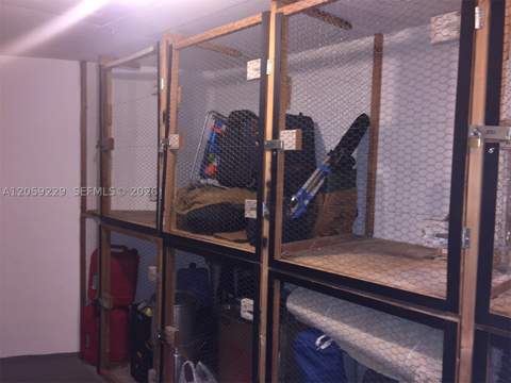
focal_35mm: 29
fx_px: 428
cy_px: 192
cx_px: 256
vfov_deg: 48.2
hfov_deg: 61.7
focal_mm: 4.15
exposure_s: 1/17
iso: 80
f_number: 2.2
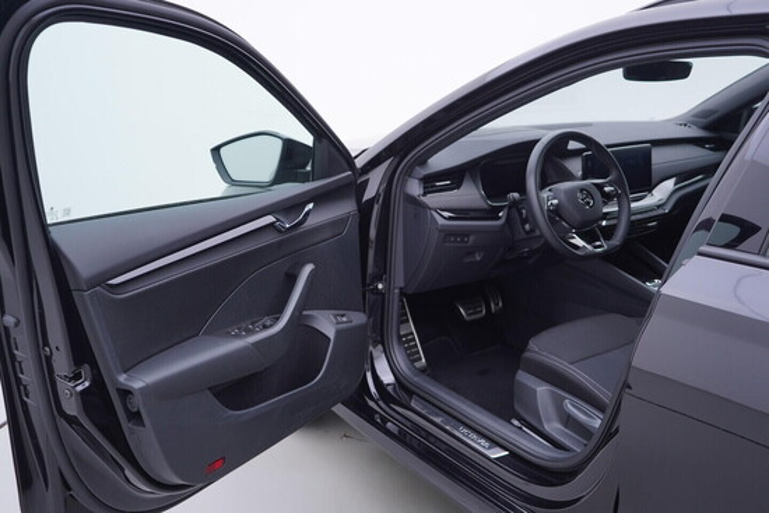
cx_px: 384
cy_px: 256
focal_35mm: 36
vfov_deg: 36.9
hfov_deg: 53.1
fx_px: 769
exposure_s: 1/50
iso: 125
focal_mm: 24
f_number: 3.2
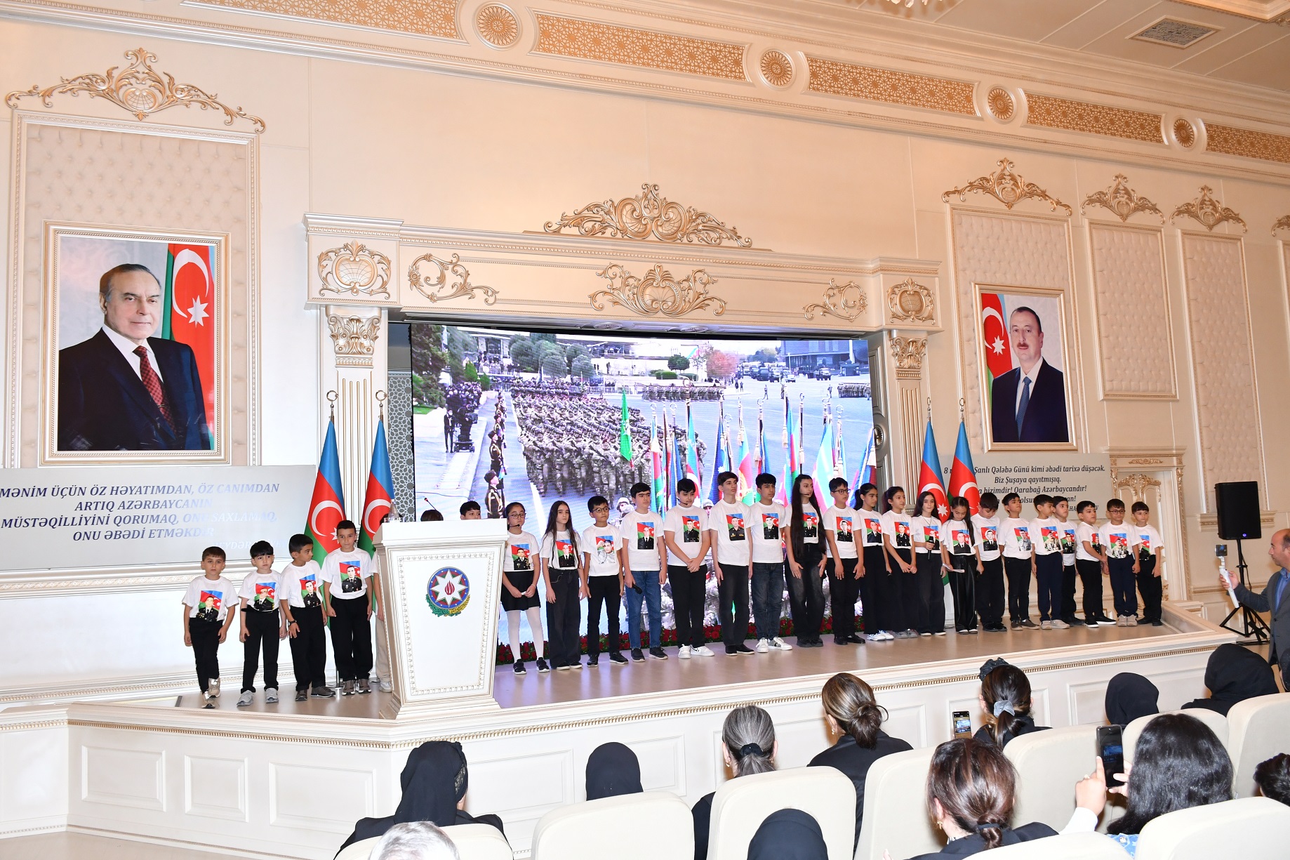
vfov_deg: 47.9
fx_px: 967
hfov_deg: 67.4
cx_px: 645
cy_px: 430
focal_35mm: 27
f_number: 5.6
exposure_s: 1/60
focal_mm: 18
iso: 1000
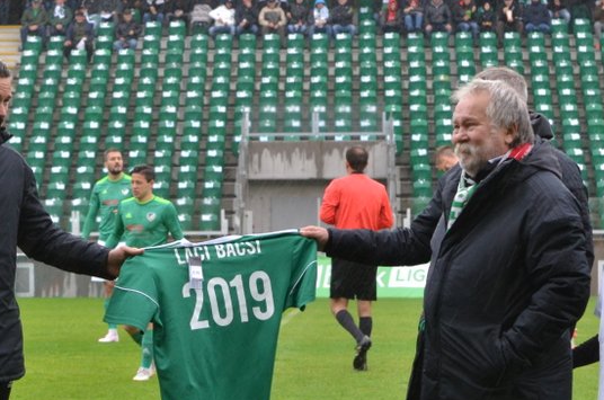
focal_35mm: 235
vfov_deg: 5.8
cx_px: 45
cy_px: 357
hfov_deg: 8.7
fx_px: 3935
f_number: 7.1
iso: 500
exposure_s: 1/125
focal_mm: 70
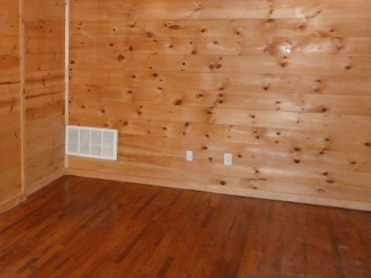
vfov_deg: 34.2
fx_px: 450
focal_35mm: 42
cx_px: 86
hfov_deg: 43.1
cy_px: 107
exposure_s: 1/30
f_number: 3.3
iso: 640
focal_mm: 4.1
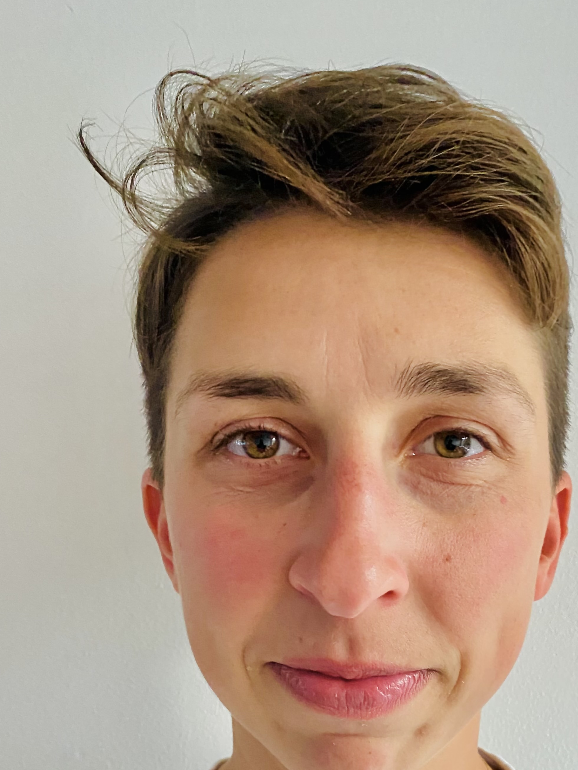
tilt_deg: -1.3
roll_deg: -1.0
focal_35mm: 40
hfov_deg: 35.5
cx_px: 398
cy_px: 556
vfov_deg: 45.5
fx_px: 890
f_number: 1.8
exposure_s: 1/36
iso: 640
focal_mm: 4.25
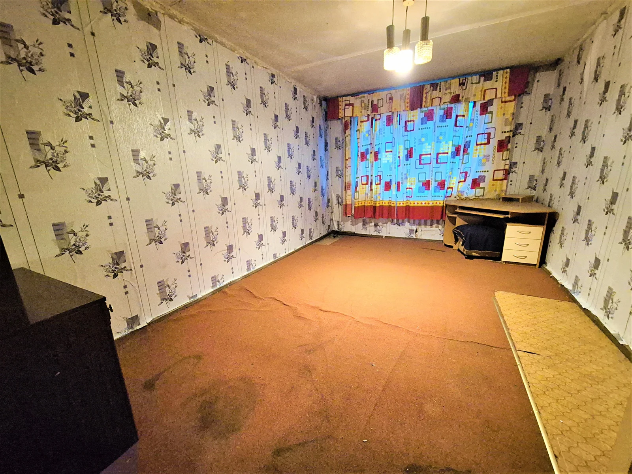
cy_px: 237
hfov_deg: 106.2
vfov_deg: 89.9
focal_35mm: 13
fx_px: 237
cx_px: 316
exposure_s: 1/50
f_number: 2.2
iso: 1600
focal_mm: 2.2
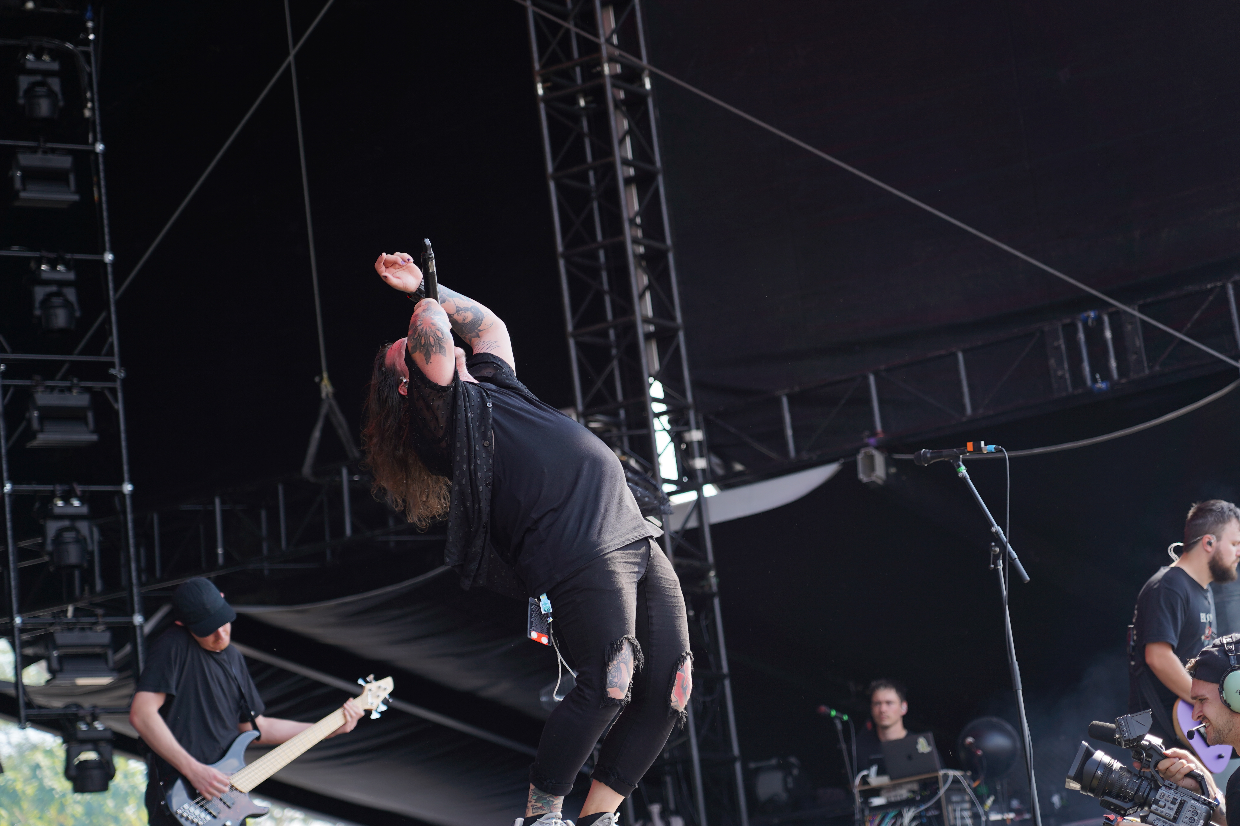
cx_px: 620
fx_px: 3616
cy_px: 413
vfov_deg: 13.0
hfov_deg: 19.5
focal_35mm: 105
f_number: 4
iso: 100
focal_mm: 105
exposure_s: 1/200
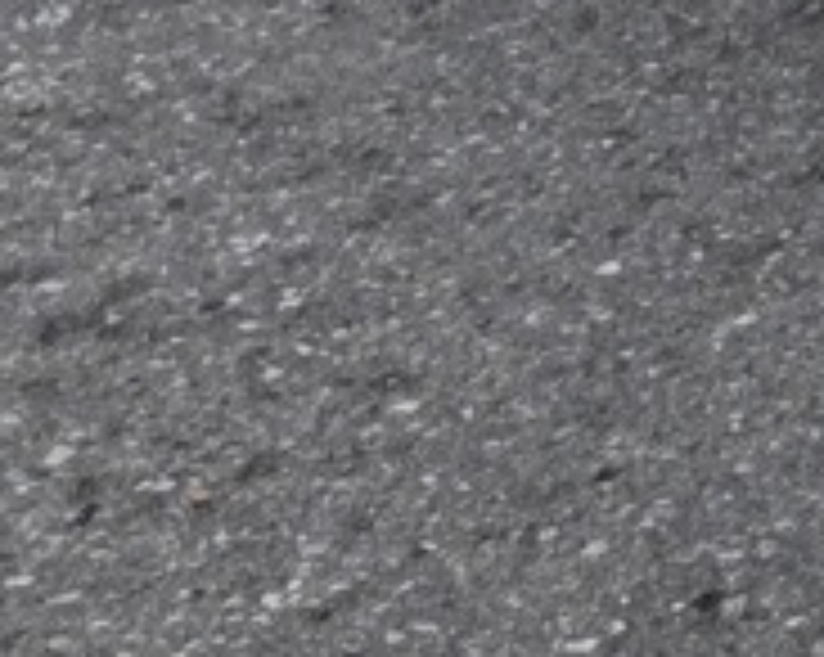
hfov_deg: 7.9
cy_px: -756
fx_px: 4312
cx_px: 3089
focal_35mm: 177
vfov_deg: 8.2
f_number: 1.7
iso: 80
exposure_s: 1/3363
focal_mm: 6.3
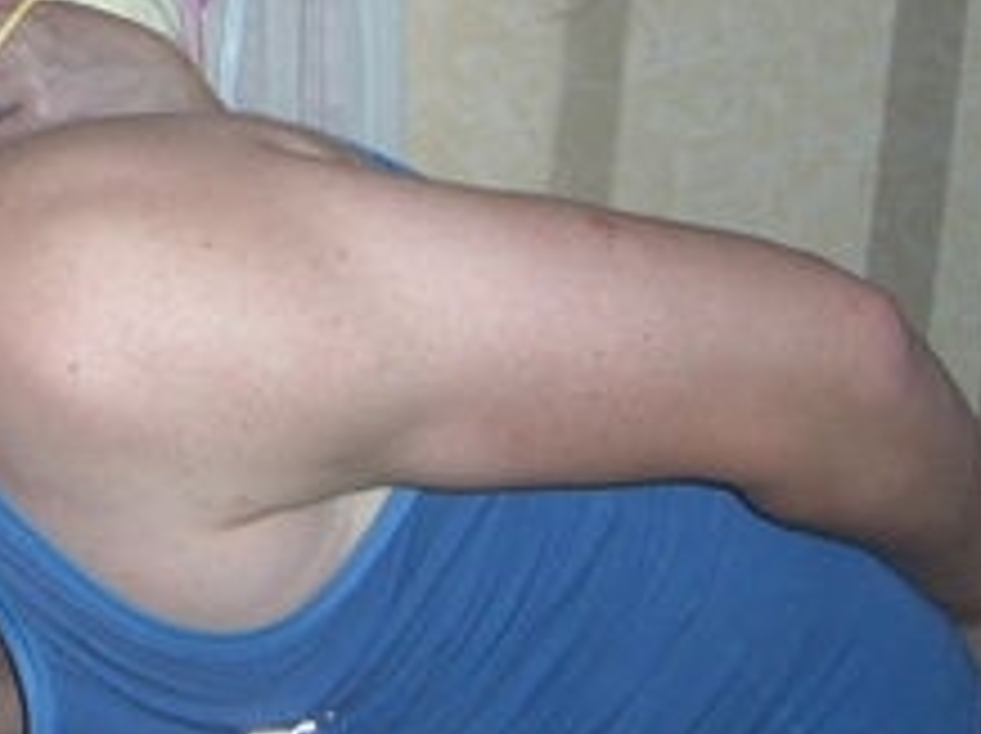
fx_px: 2718
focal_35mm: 96
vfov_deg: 15.1
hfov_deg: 19.6
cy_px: 20
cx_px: -99
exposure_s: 1/60
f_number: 2.7
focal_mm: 6.2
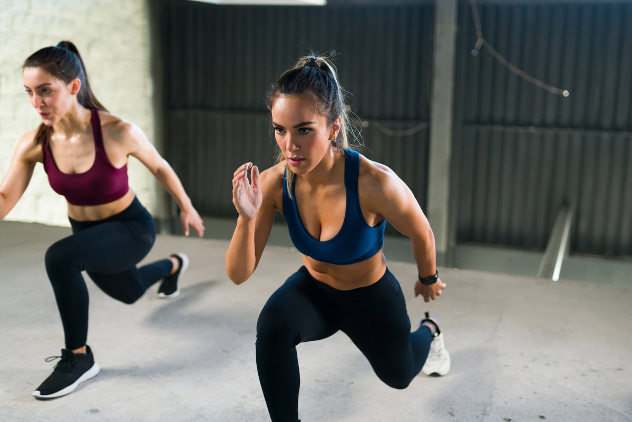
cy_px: 211
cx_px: 316
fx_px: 615
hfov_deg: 54.4
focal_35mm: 35
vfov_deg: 37.9
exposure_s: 1/1000
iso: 800
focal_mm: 35
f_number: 1.6
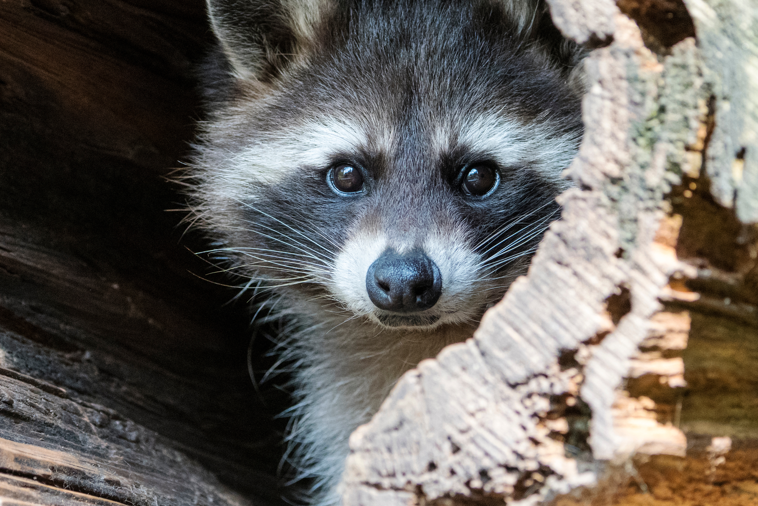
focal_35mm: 484
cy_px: 206
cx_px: 354
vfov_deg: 2.8
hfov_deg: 4.3
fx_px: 10191
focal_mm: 220
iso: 3200
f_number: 5.6
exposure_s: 1/400
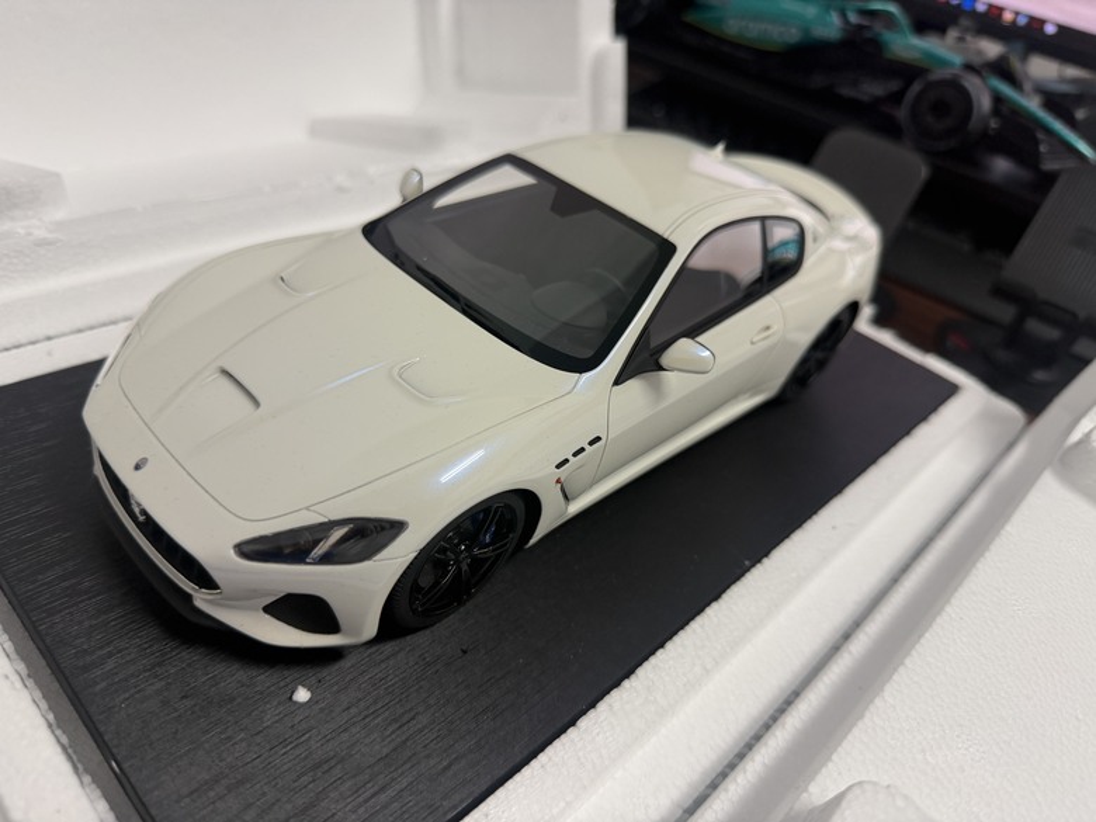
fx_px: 760
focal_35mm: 24
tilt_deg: -36.1
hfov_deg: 71.6
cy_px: 411
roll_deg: -12.6
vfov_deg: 56.8
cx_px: 548
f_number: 1.78
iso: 250
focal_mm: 6.76
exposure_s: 1/120
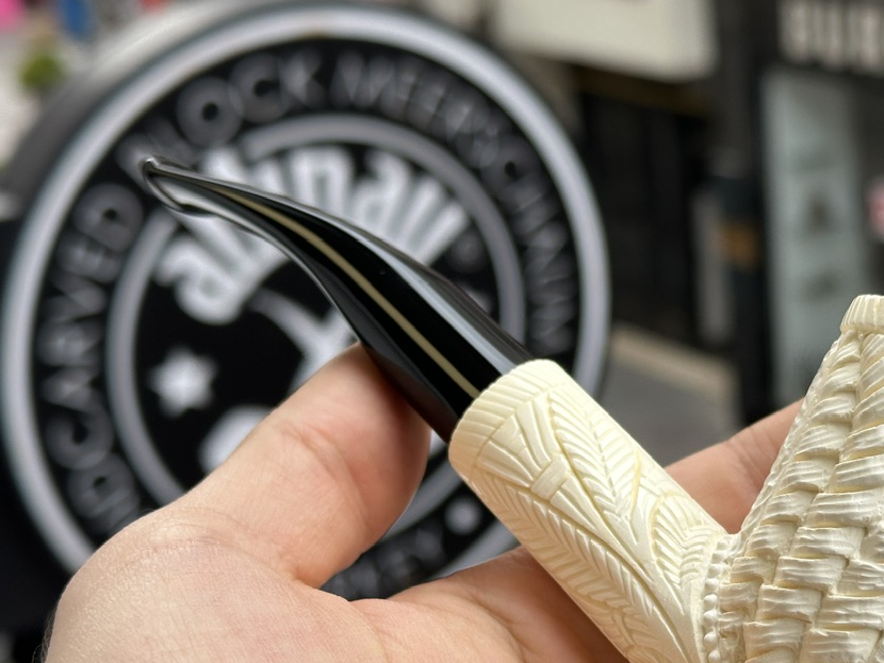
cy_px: 453
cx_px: 664
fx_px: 1890
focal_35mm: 74
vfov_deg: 19.8
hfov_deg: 26.0
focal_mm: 6.86
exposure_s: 1/558
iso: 64
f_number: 1.78
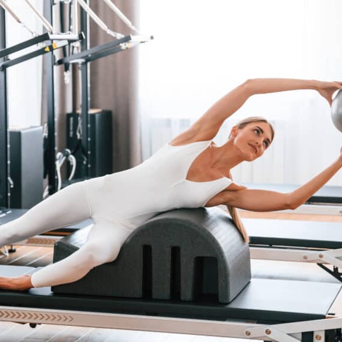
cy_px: 175
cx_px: 130
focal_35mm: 106
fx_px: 1185
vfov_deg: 16.4
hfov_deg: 16.4
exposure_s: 1/400
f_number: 2.8
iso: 2000
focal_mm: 70
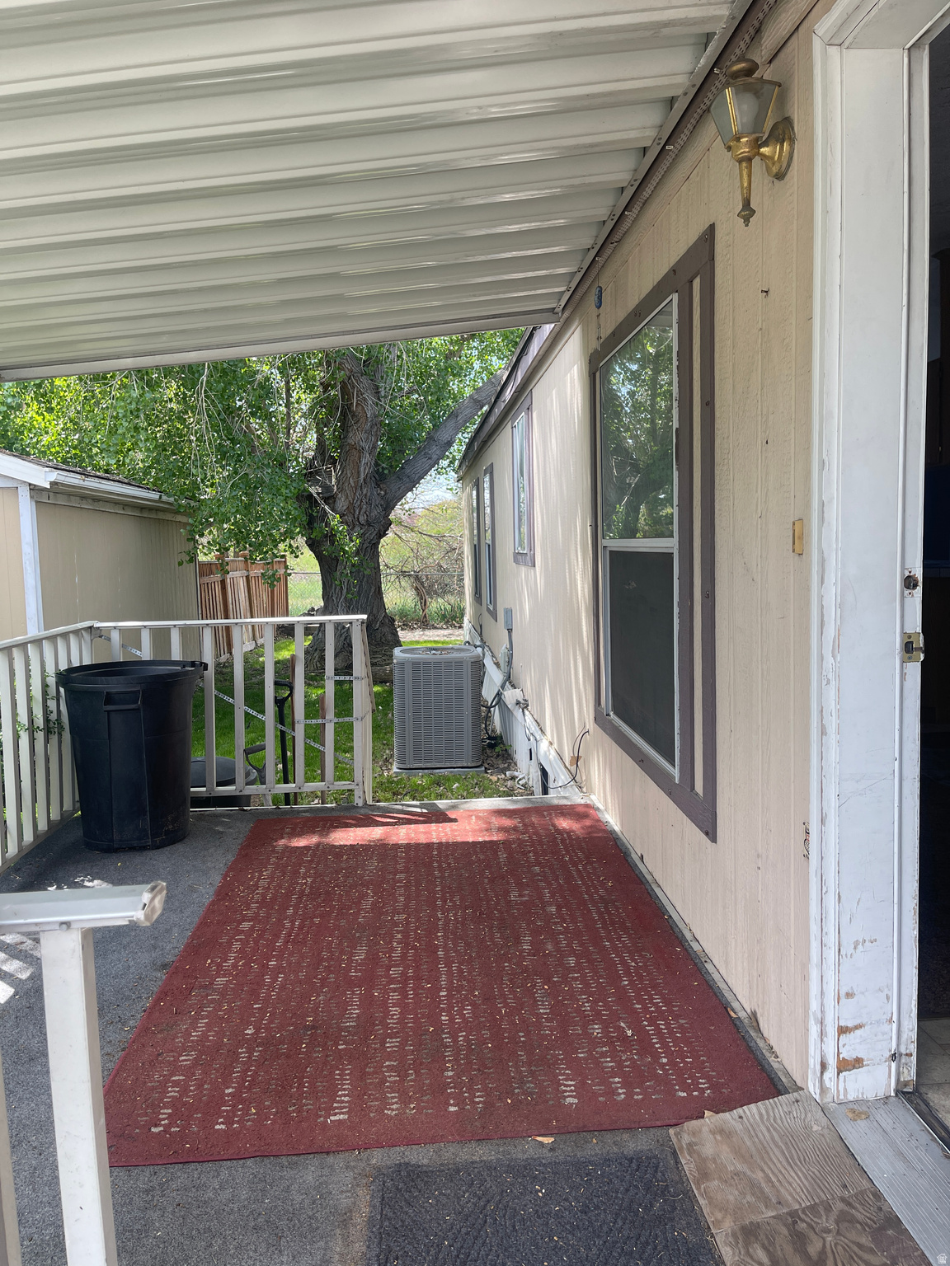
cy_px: 633
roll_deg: +1.6
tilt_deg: -4.9
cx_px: 475
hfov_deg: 54.9
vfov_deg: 69.4
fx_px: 915
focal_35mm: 25
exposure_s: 1/440
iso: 32
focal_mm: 5.1
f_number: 1.6
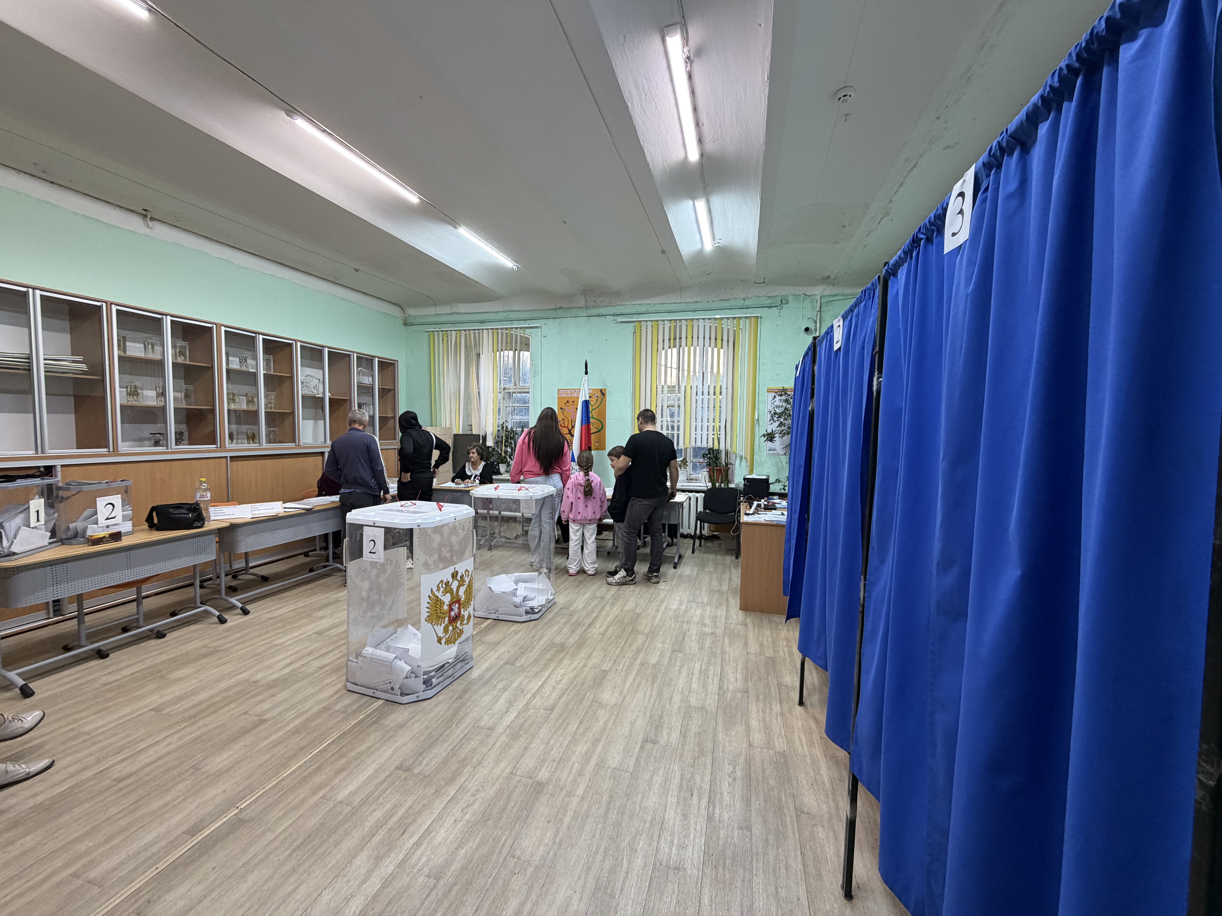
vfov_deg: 85.7
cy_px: 458
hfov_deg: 102.1
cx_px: 611
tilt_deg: -3.6
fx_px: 494
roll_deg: -0.2
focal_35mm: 14
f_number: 2.2
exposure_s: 1/50
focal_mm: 2.22
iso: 200
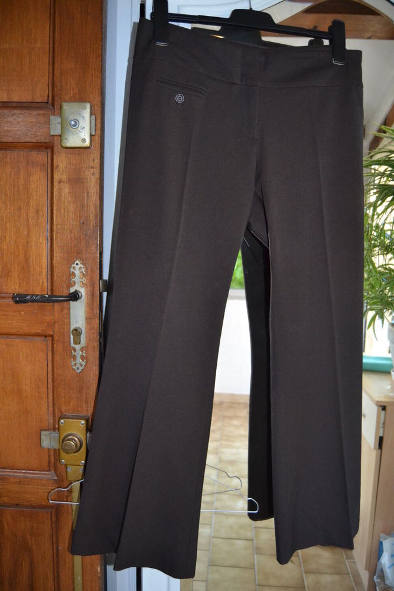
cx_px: 197
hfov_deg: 47.9
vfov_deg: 67.4
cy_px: 296
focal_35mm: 27
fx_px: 443
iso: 2000
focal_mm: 18
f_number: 3.5
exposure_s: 1/60
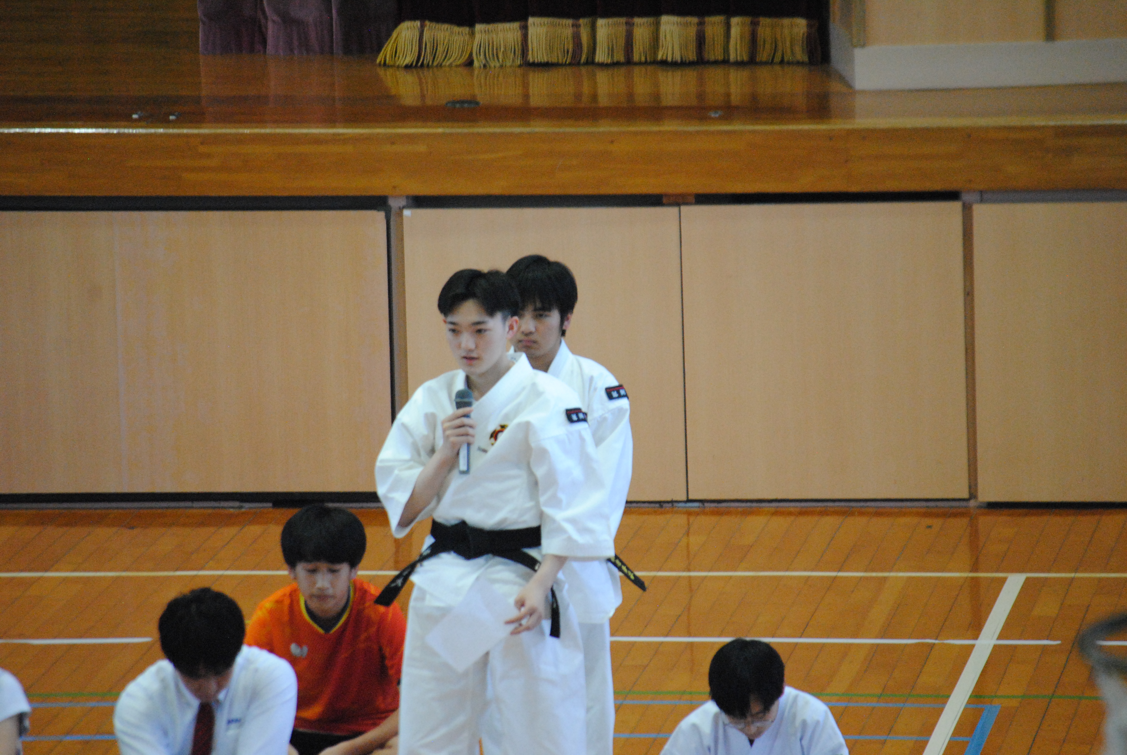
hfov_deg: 7.6
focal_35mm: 270
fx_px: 8463
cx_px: 564
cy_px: 378
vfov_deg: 5.1
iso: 1600
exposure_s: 1/160
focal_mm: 180
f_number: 5.6
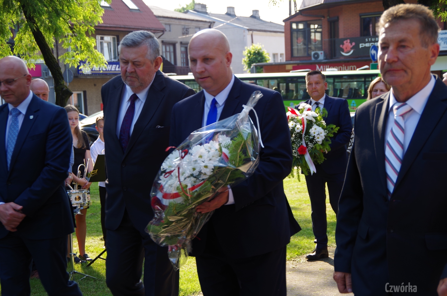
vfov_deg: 18.8
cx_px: 224
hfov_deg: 28.1
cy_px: 148
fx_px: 892
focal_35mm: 72
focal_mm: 48
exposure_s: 1/100
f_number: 4.5
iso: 100
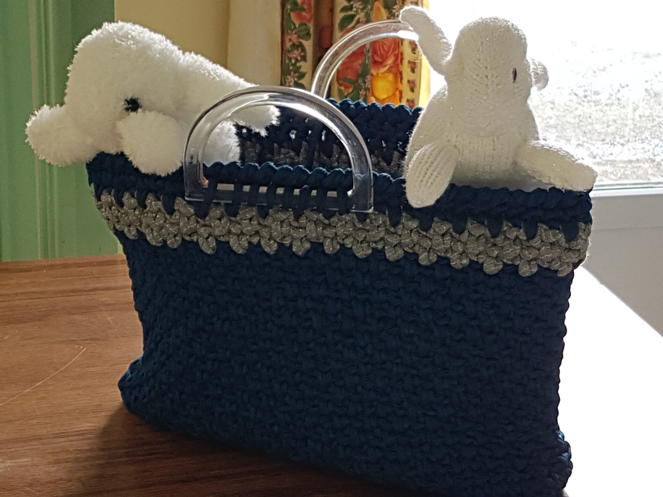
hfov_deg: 67.3
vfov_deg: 53.1
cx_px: 332
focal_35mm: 26
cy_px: 248
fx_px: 498
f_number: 1.7
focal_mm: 4.2
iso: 50
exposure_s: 1/100
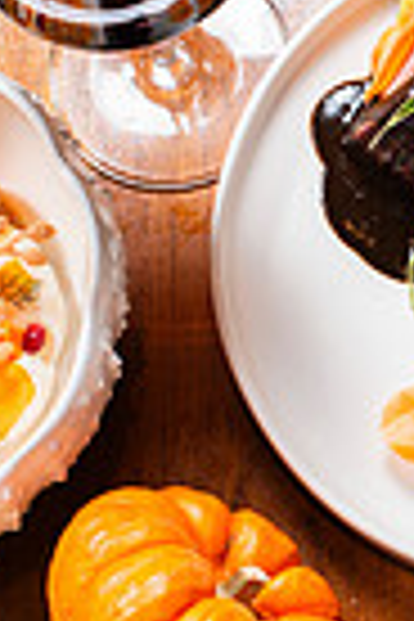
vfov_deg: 12.6
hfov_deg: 8.3
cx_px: 536
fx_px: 2812
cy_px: 216
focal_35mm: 163
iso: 250
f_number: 5.6
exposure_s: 1/125
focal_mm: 50
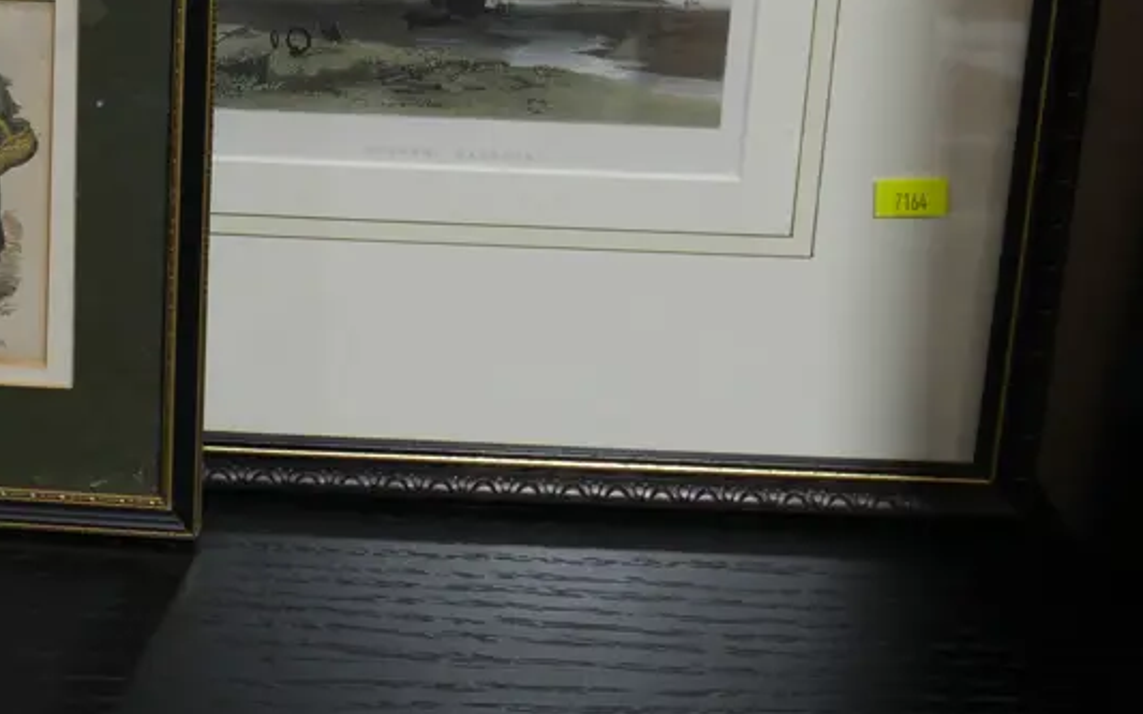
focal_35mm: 57
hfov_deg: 34.0
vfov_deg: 21.5
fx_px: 1775
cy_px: -80
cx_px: 150
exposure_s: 1/60
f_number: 4
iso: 250
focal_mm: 14
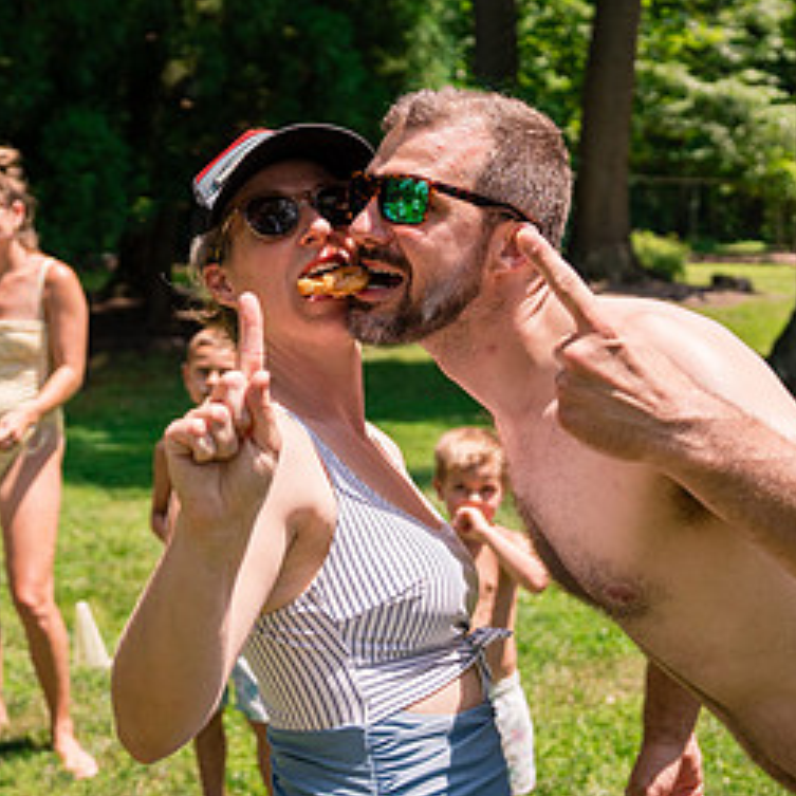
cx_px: 355
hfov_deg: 29.1
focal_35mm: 59
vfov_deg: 29.0
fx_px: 1535
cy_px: 303
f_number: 2.8
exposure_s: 1/5000
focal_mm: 30
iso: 400
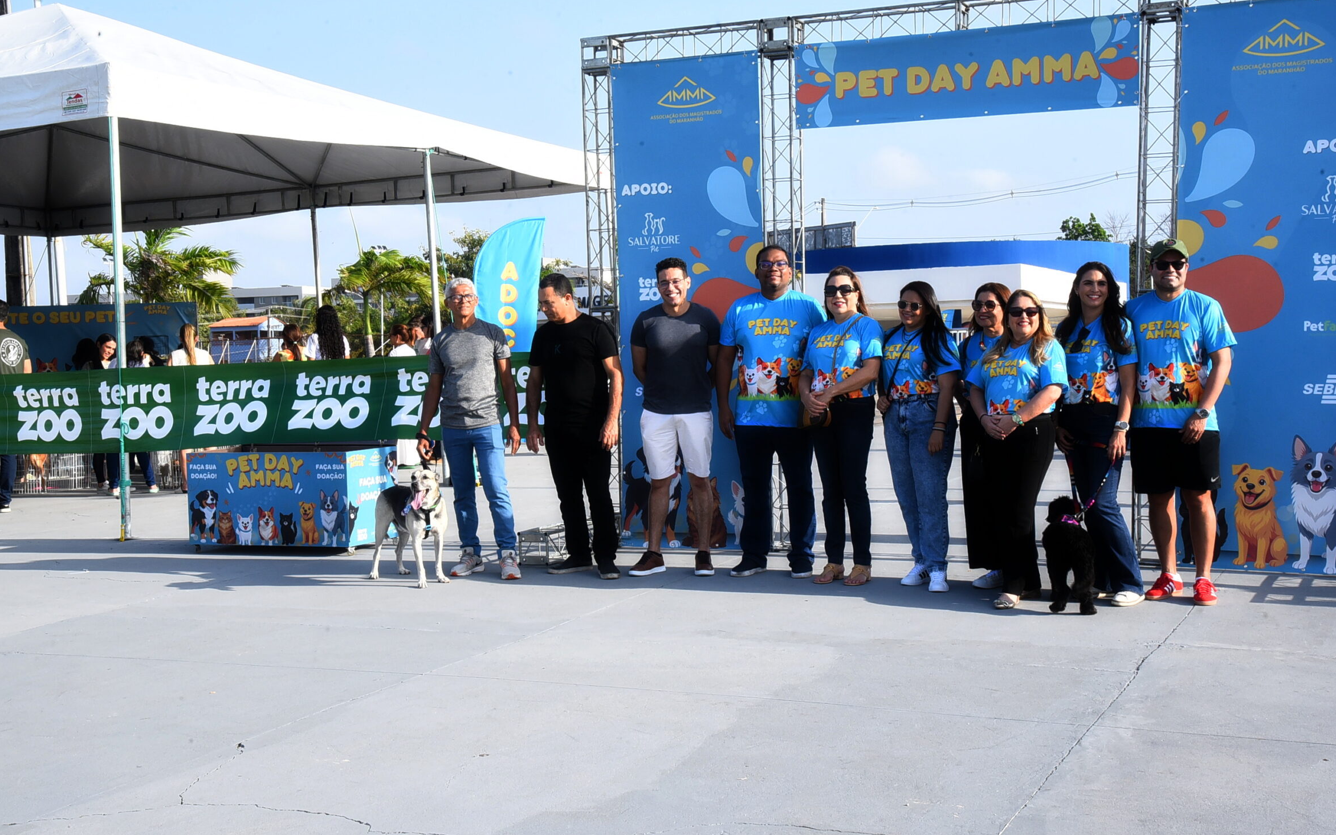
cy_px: 393
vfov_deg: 26.3
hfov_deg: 41.1
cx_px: 655
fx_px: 1784
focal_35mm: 49
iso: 1000
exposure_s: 1/125
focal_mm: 44
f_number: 22
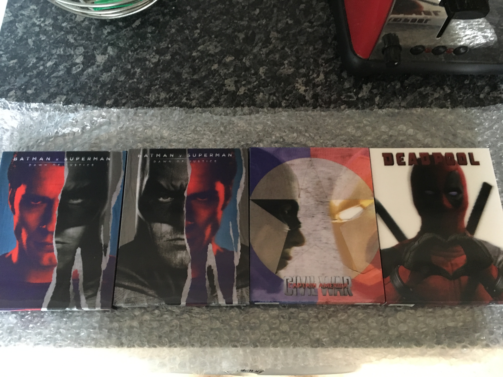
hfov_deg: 61.7
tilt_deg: -70.2
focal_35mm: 29
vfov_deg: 48.2
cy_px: 188
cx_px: 252
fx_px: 421
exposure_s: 1/17
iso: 400
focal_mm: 4.15
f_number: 2.2
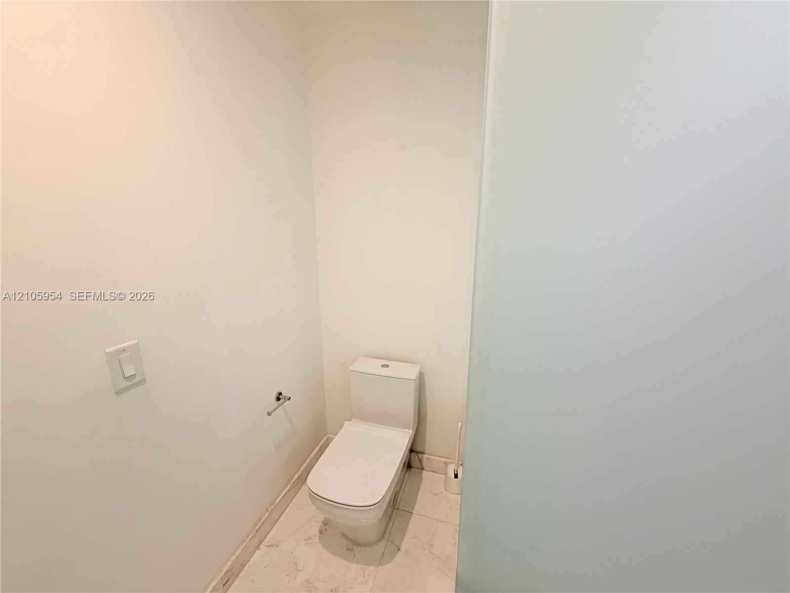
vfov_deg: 85.7
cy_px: 296
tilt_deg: -12.5
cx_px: 395
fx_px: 320
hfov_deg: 102.1
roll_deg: -0.2
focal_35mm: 14
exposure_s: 1/120
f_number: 2.2
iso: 250
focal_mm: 2.22
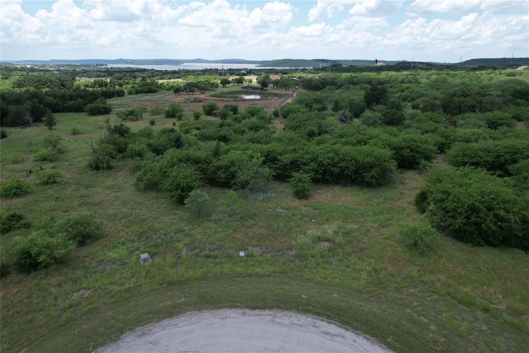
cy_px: 176
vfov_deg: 57.2
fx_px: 323
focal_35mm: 22
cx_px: 264
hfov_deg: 78.6
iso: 100
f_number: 2.8
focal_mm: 8.38
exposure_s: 1/1250
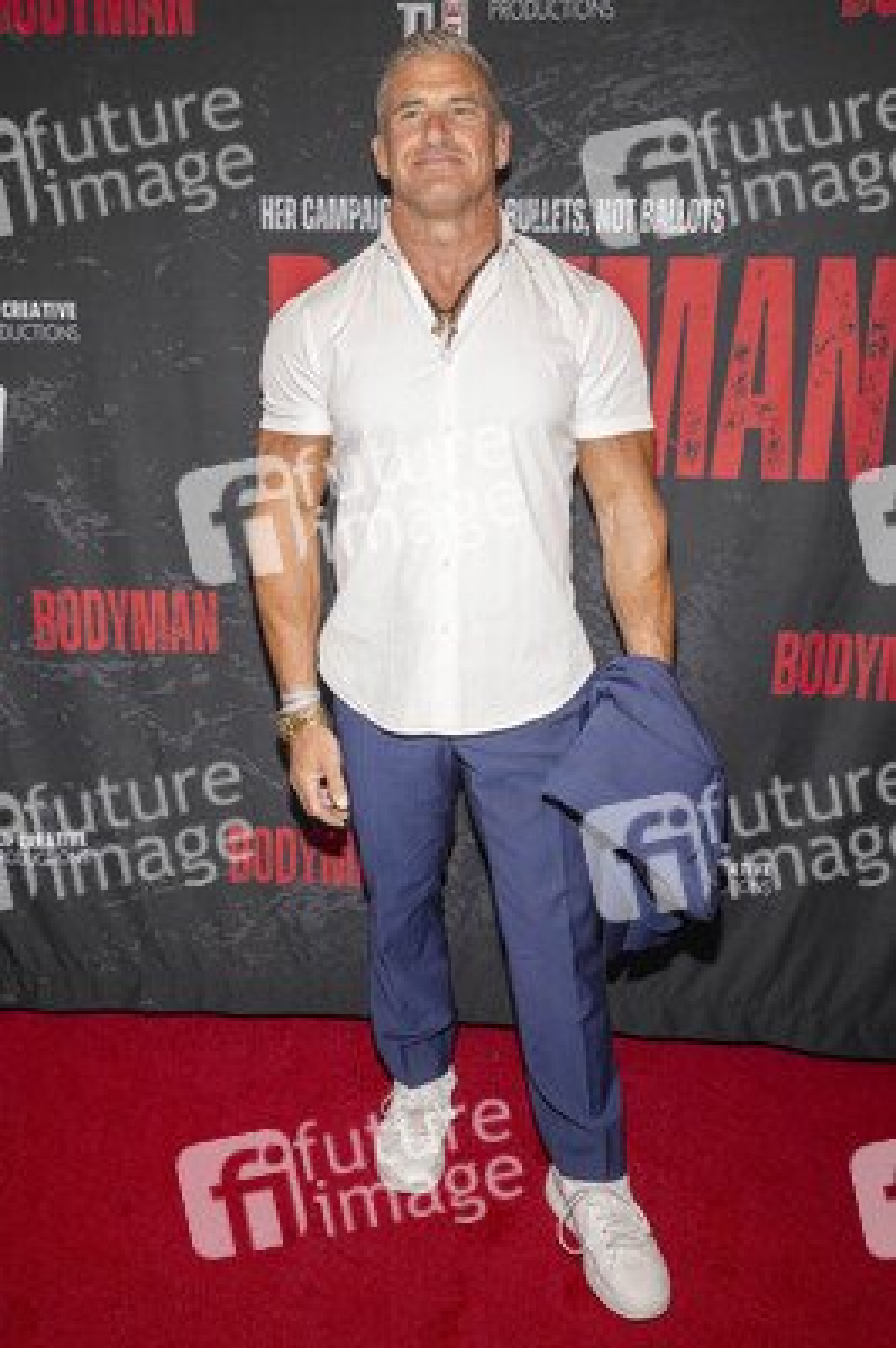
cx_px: 448
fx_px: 1084
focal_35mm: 29
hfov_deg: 44.9
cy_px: 674
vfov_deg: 63.7
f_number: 5.6
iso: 800
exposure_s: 1/200
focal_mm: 29
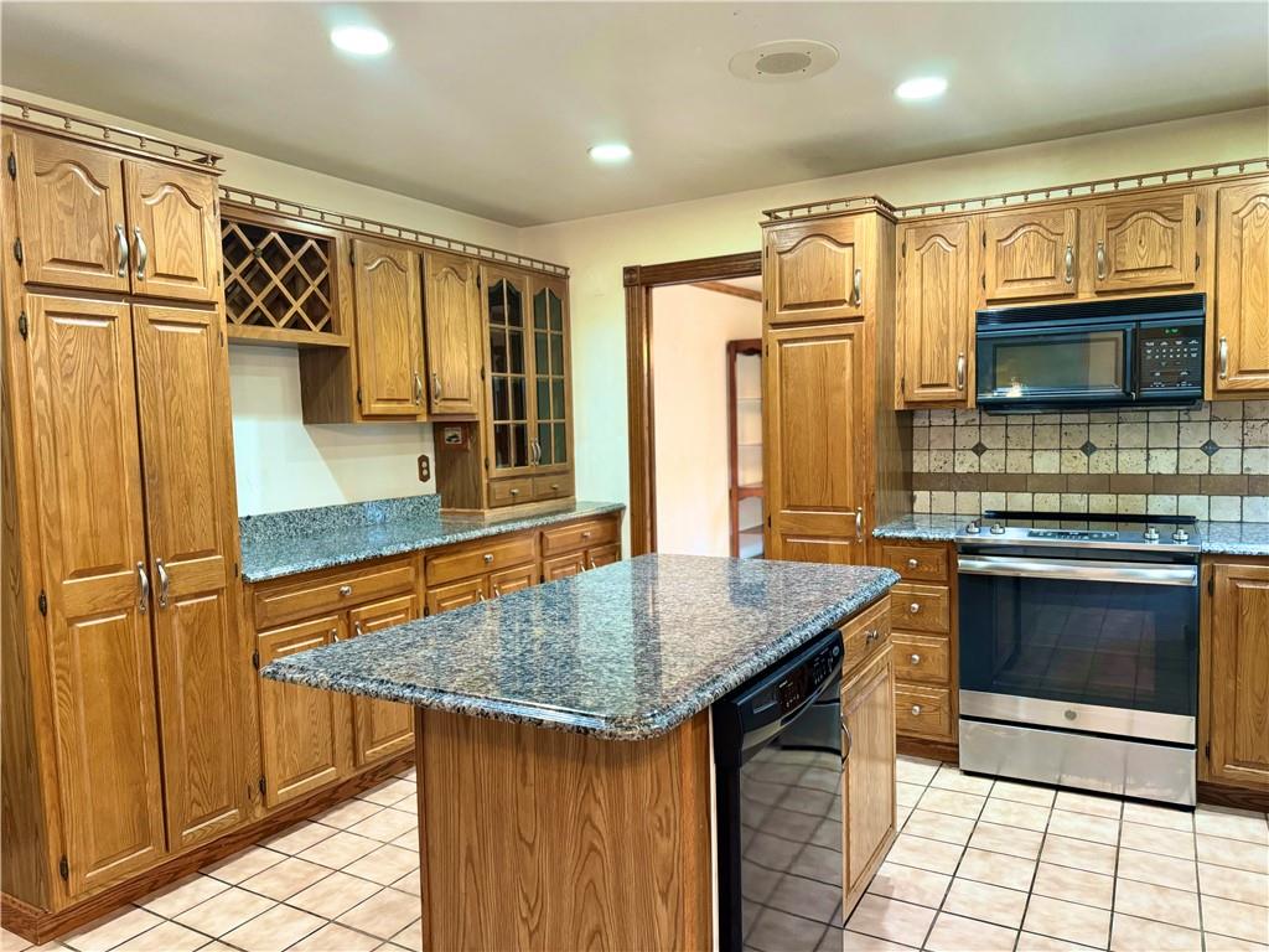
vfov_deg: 56.8
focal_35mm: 24
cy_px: 476
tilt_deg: -4.5
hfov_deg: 71.6
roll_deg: +1.0
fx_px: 880
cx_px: 634
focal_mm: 6.76
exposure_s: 1/60
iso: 400
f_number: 1.78
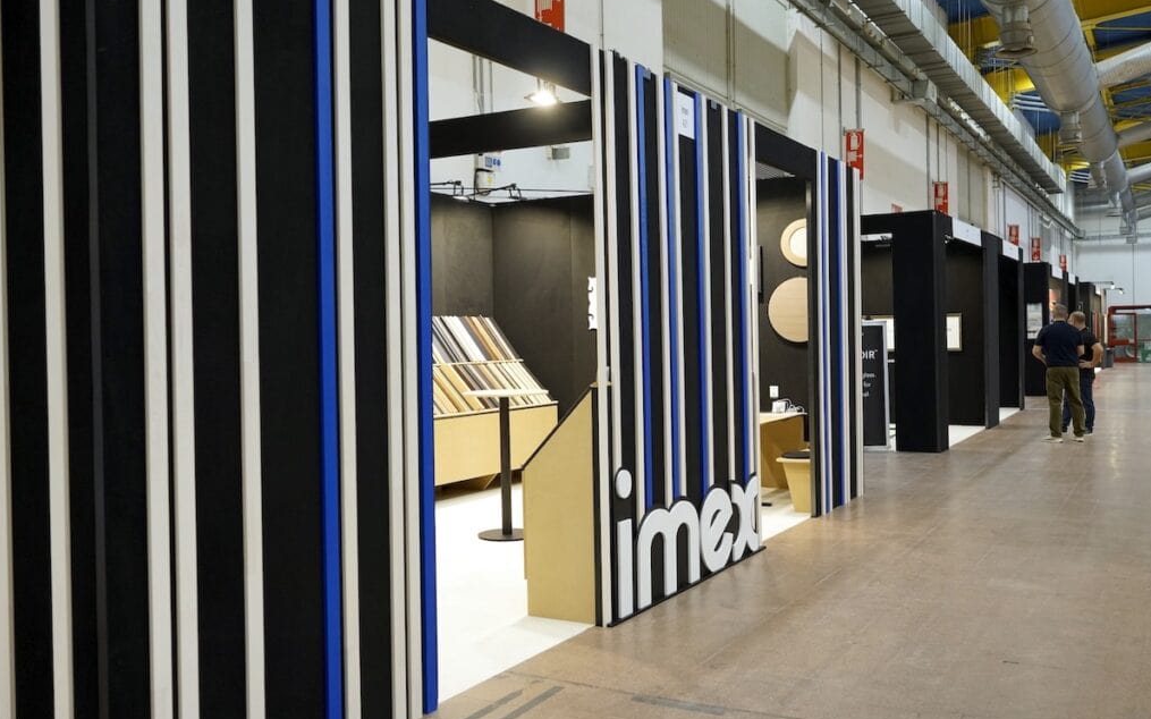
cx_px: 578
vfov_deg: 35.3
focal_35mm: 36
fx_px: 1129
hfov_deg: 54.0
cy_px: 351
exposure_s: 1/160
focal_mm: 35
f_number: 3.5
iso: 1600
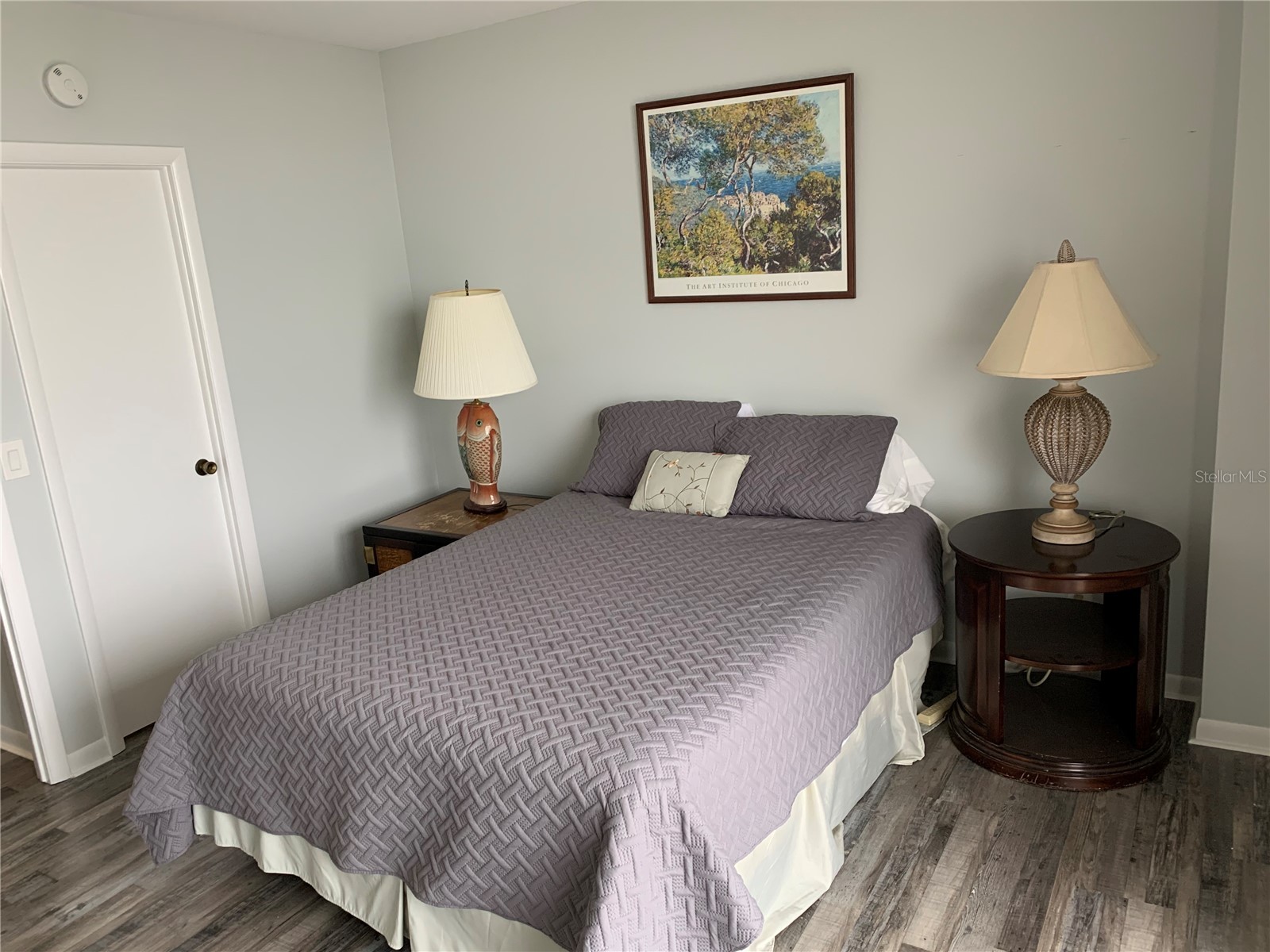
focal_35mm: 26
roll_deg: +4.0
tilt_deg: -13.6
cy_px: 476
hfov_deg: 67.3
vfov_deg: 53.1
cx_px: 635
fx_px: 954
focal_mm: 4.25
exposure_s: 1/66
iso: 100
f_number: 1.8
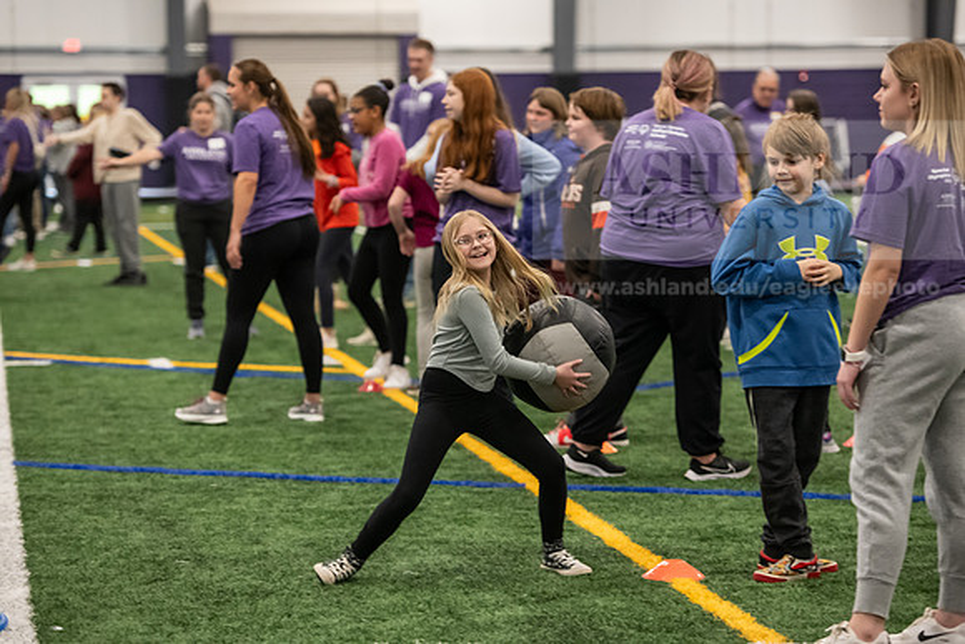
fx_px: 3217
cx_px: 482
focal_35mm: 120
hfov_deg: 17.1
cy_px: 322
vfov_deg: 11.4
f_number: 3.5
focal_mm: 120
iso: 4000
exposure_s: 1/200
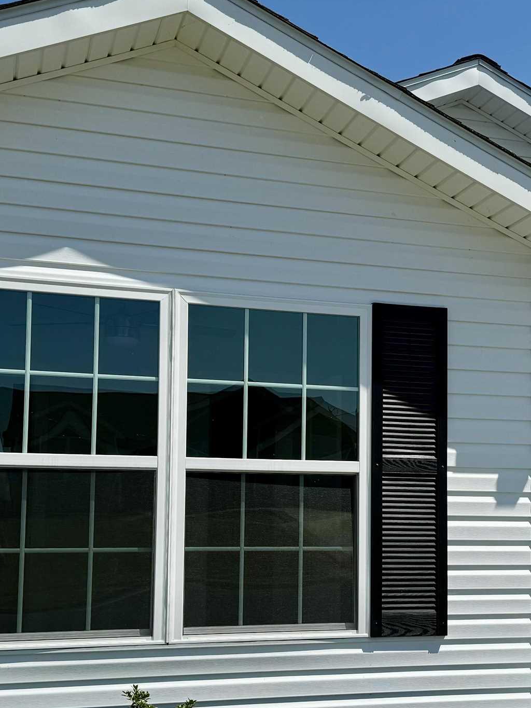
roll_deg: -0.6
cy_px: 437
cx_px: 357
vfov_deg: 35.4
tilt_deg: +3.5
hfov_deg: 26.9
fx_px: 1104
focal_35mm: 54
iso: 80
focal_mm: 6.76
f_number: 1.78
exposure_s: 1/7092
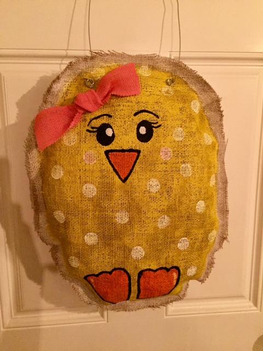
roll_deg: +0.4
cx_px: 132
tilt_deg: -10.9
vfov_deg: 61.7
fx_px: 294
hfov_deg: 48.2
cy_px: 176
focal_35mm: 29
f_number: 2.2
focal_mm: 4.15
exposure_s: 1/15
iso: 400
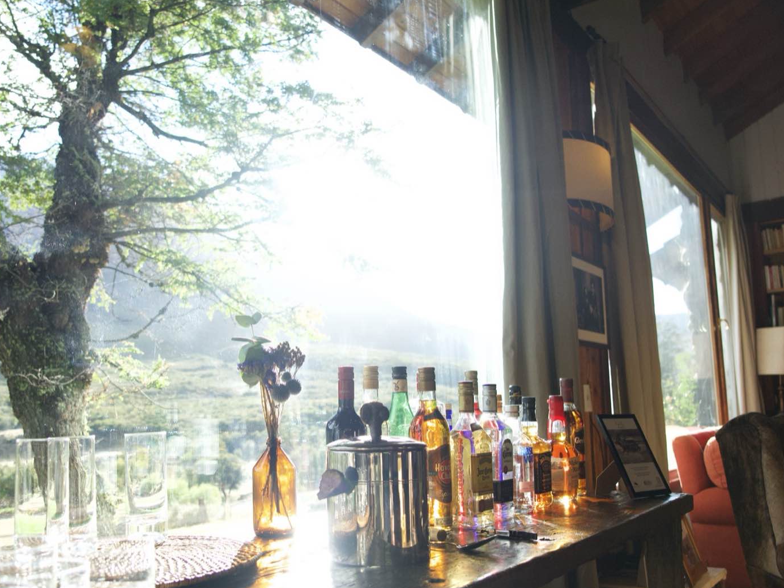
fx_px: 725
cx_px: 336
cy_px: 351
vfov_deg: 43.9
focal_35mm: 32
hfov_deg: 56.6
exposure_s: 1/1250
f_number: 2.8
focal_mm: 16
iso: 800
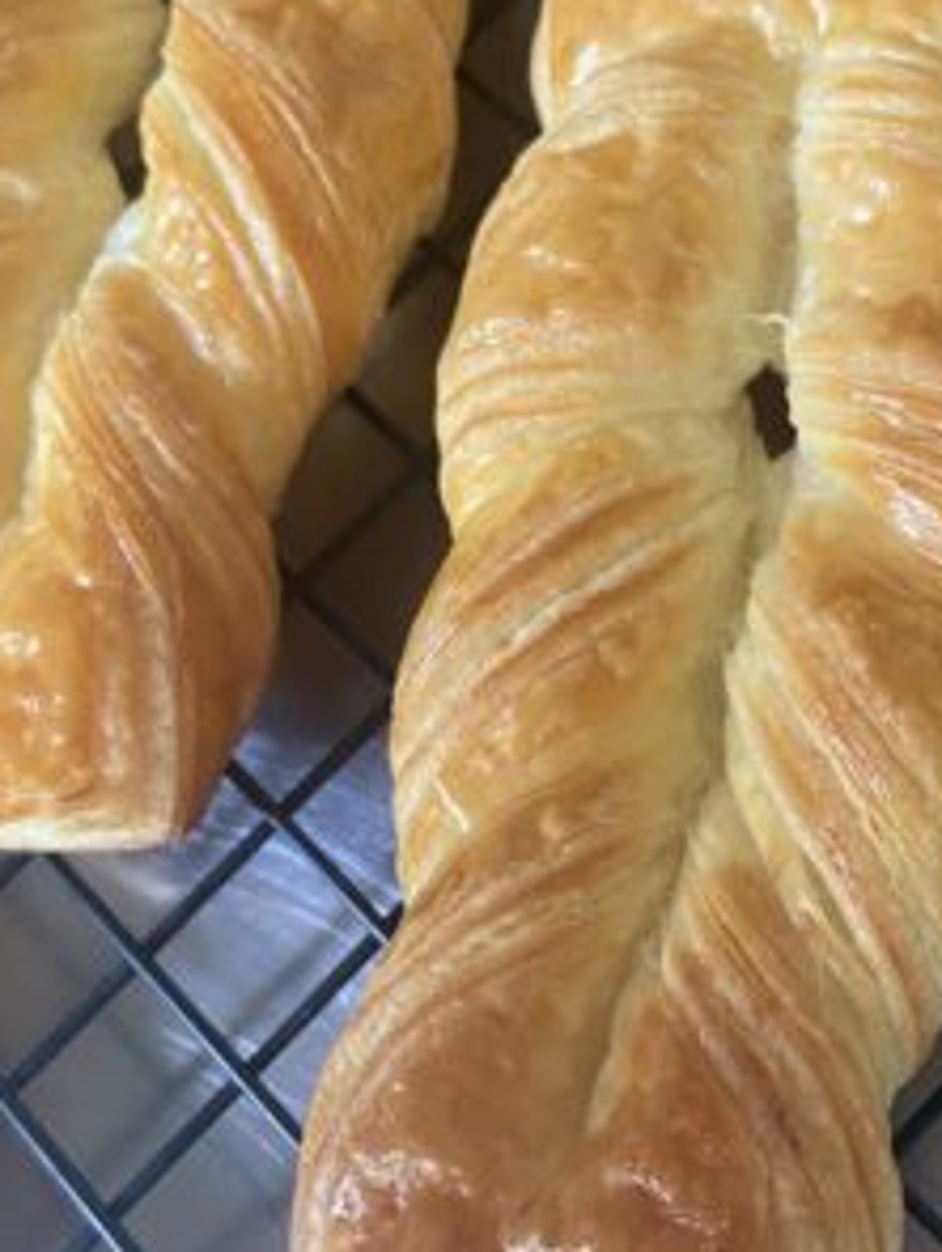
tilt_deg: -71.6
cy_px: 700
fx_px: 1593
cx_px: 783
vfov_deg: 42.8
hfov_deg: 31.9
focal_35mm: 44
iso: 400
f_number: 1.8
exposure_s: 1/60
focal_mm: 4.25
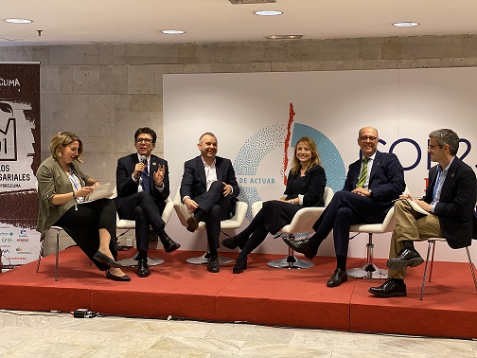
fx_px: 717
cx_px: 238
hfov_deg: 36.8
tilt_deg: -3.7
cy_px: 179
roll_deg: +0.0
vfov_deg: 28.0
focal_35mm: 52
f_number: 2
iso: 160
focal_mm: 6
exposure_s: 1/50
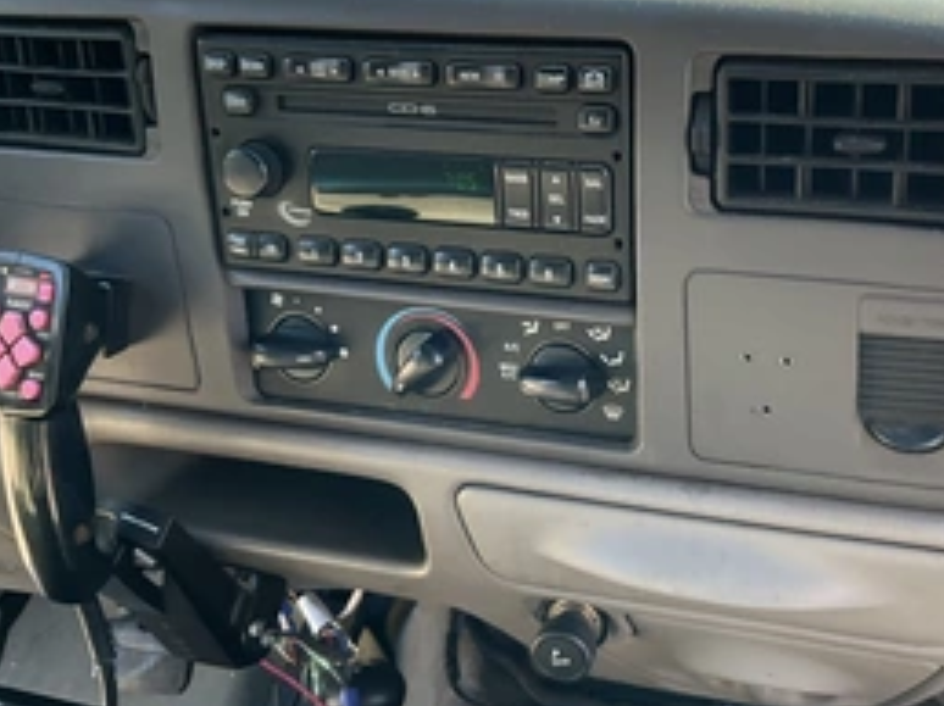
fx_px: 1226
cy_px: 256
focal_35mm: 45
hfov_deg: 41.5
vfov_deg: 32.0
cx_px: 633
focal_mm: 3
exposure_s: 1/122
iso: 32
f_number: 1.8
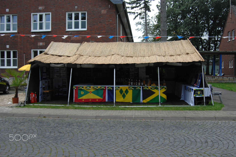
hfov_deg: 53.2
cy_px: 78
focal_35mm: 36
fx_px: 236
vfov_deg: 36.8
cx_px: 118
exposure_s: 1/1250
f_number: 3.5
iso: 400
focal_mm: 24
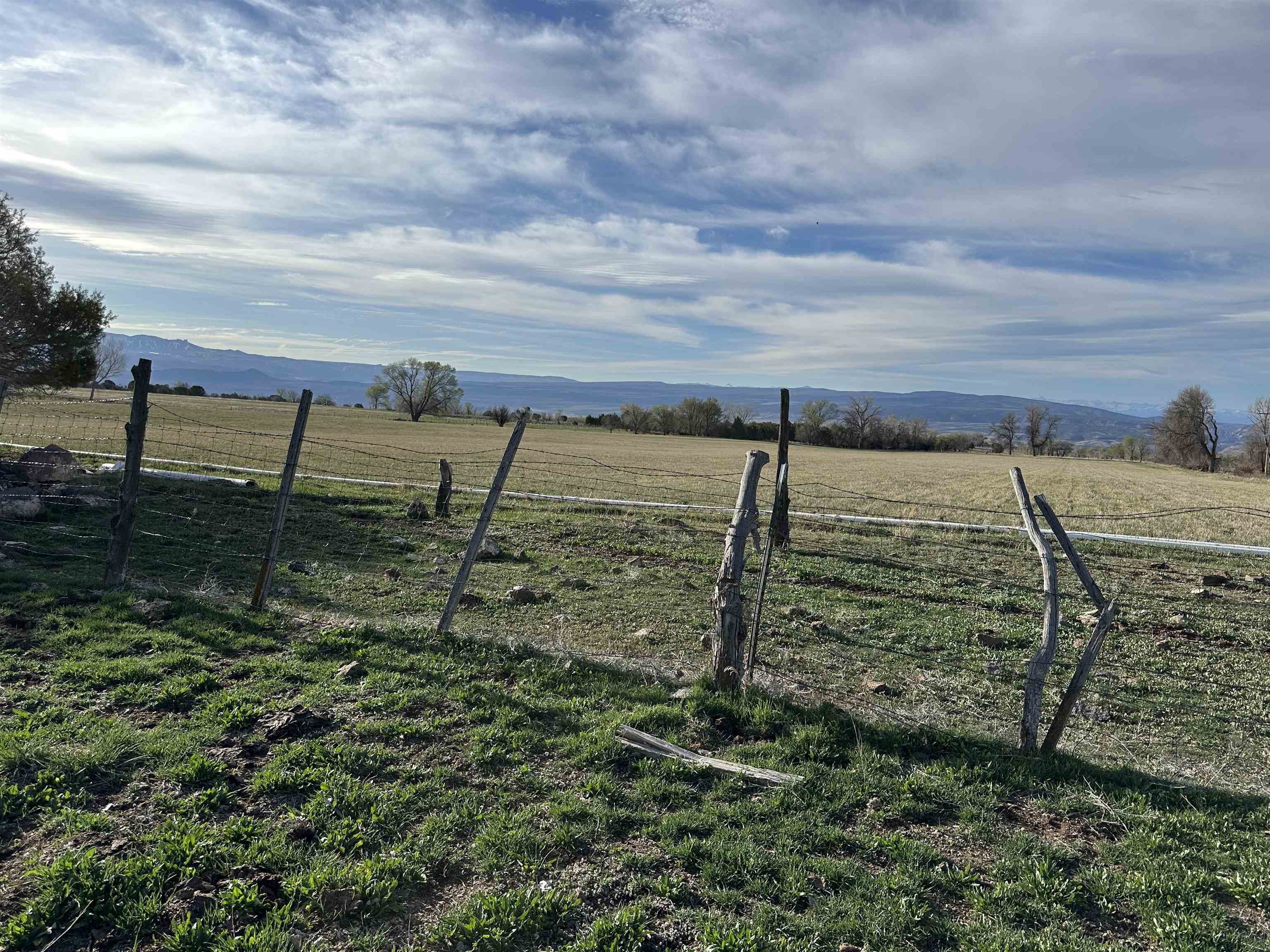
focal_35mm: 24
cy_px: 476
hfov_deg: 71.6
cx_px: 635
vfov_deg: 56.8
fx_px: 881
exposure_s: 1/7042
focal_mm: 6.86
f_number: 1.78
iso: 80
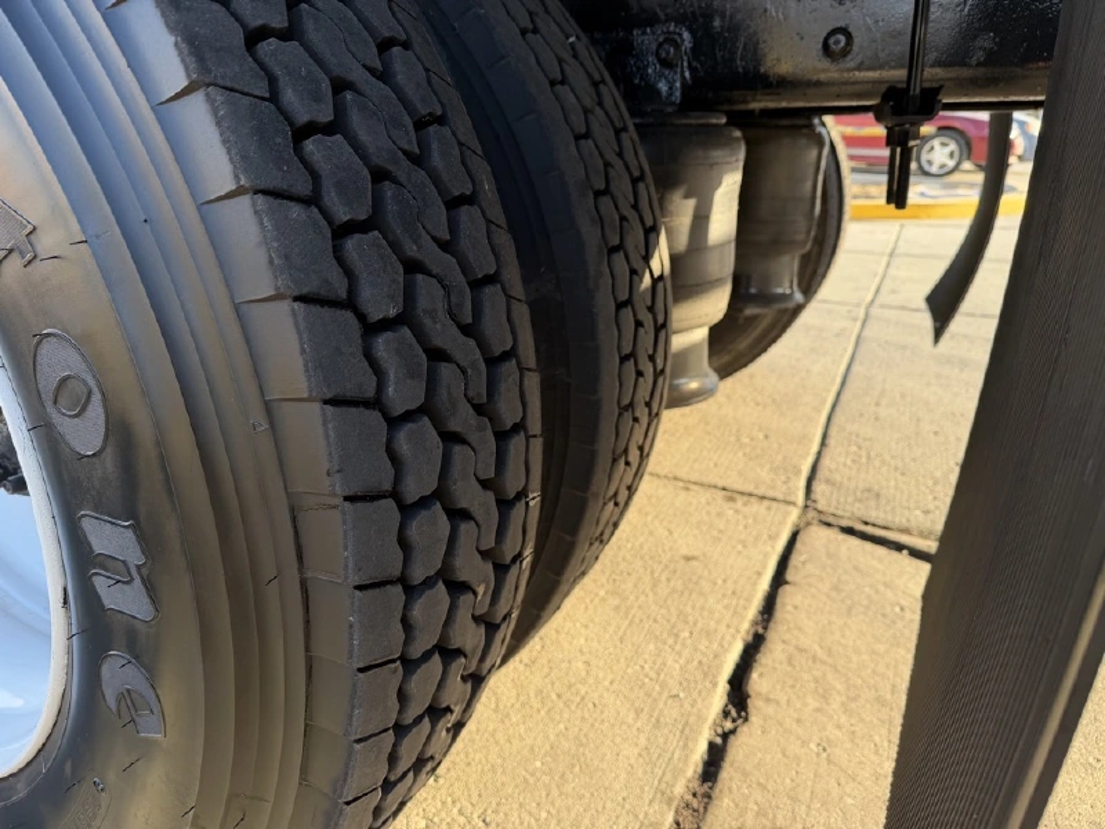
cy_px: 414
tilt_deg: -18.4
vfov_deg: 56.8
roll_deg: -0.5
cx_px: 552
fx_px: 766
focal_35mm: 24
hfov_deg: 71.6
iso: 80
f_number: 1.78
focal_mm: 6.76
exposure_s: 1/438
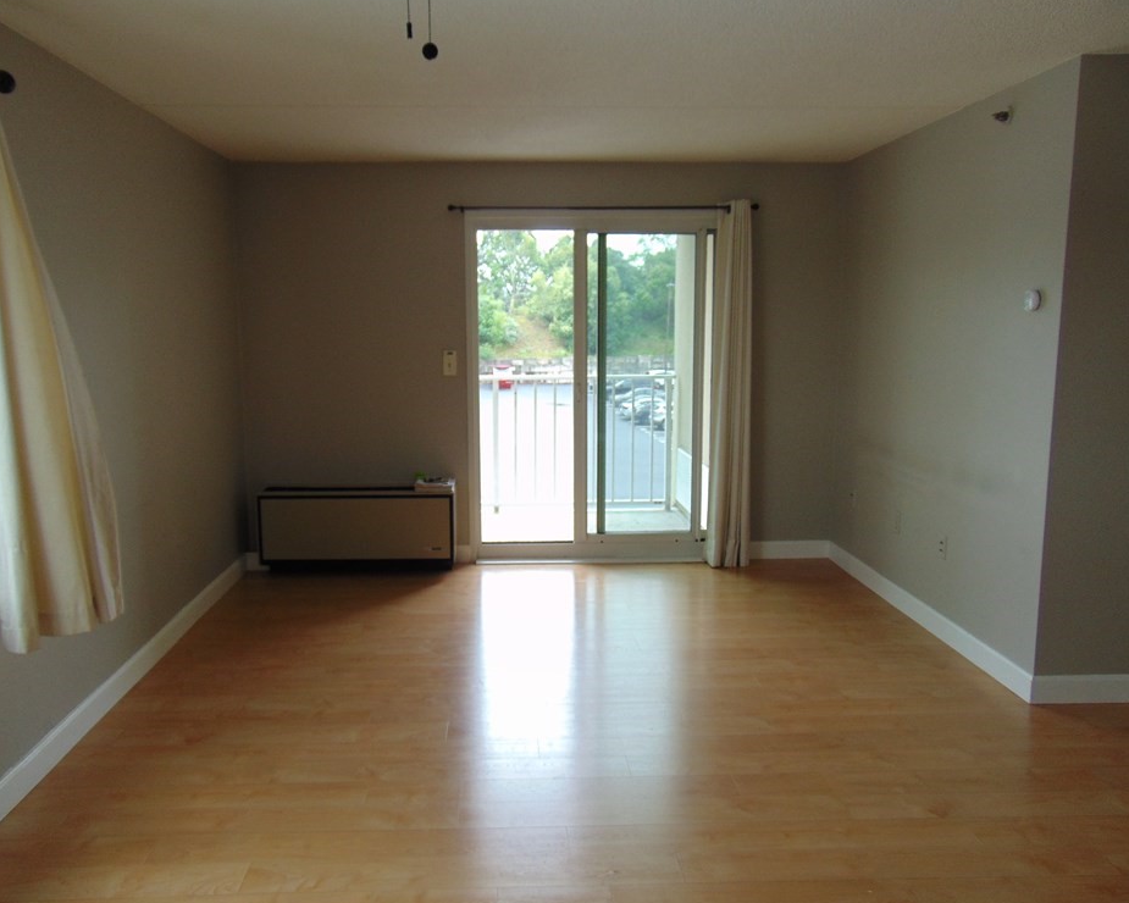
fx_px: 902
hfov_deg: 64.0
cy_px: 462
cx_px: 526
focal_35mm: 27
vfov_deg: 53.2
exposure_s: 1/60
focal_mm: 4.5
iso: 80
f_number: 3
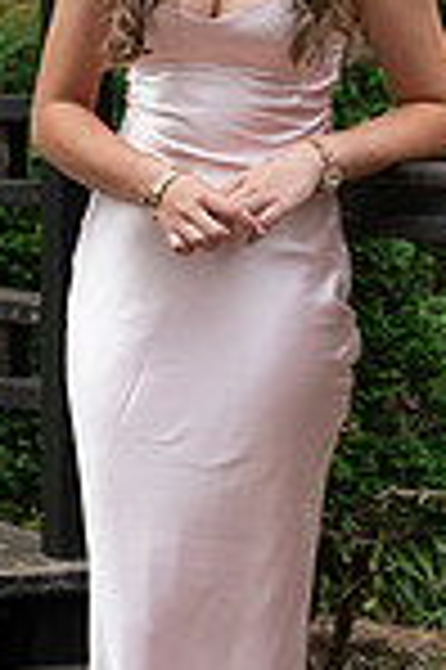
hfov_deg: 6.9
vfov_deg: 10.3
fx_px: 3706
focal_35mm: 199
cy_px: 139
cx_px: 252
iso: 1250
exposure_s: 1/800
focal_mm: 66
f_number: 6
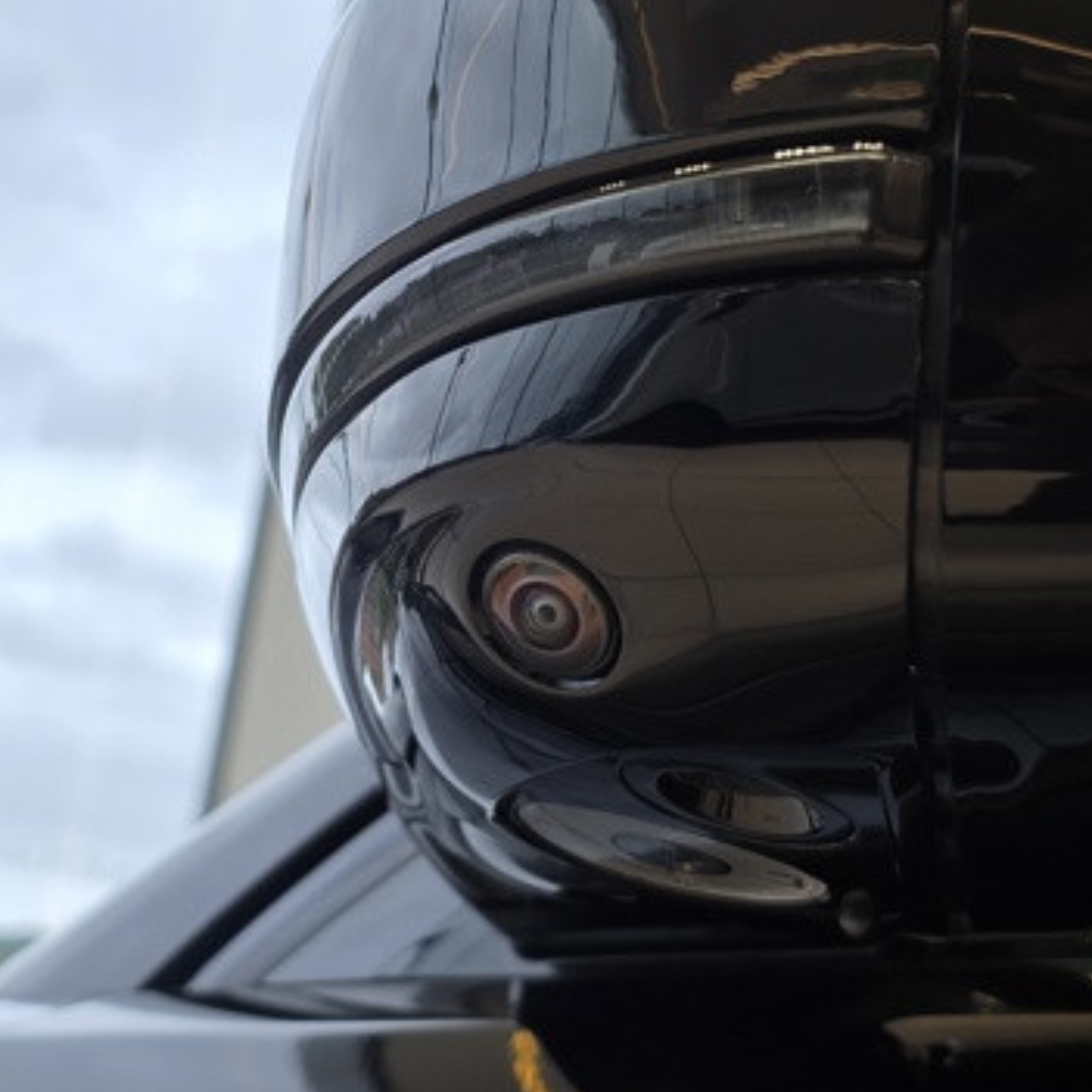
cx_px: 516
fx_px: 2070
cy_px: 398
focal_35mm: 58
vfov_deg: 29.4
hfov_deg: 29.5
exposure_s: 1/100
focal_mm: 6.3
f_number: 1.7
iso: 25
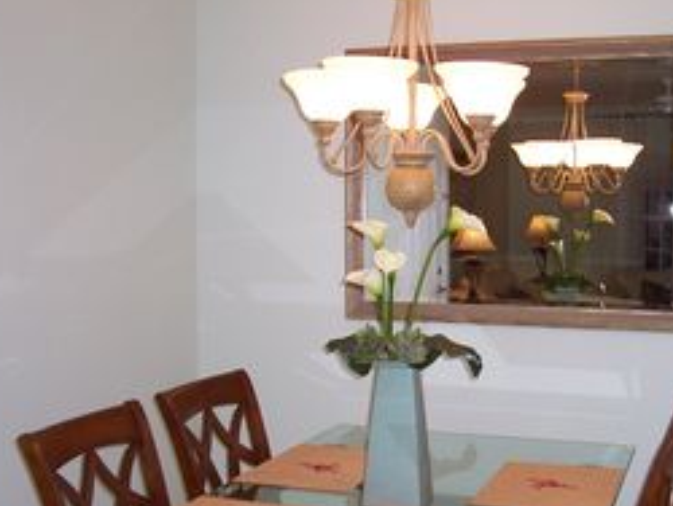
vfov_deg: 28.9
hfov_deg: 38.0
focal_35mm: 50
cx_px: 412
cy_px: 342
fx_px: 973
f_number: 2.7
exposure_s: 1/60
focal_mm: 5.6
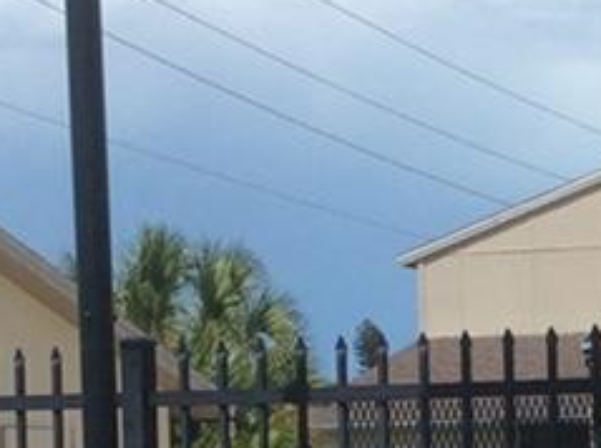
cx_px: 714
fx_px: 2373
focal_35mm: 137
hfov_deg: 14.0
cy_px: 586
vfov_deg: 10.5
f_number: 2.4
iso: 32
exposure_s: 1/2203
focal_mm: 3.3
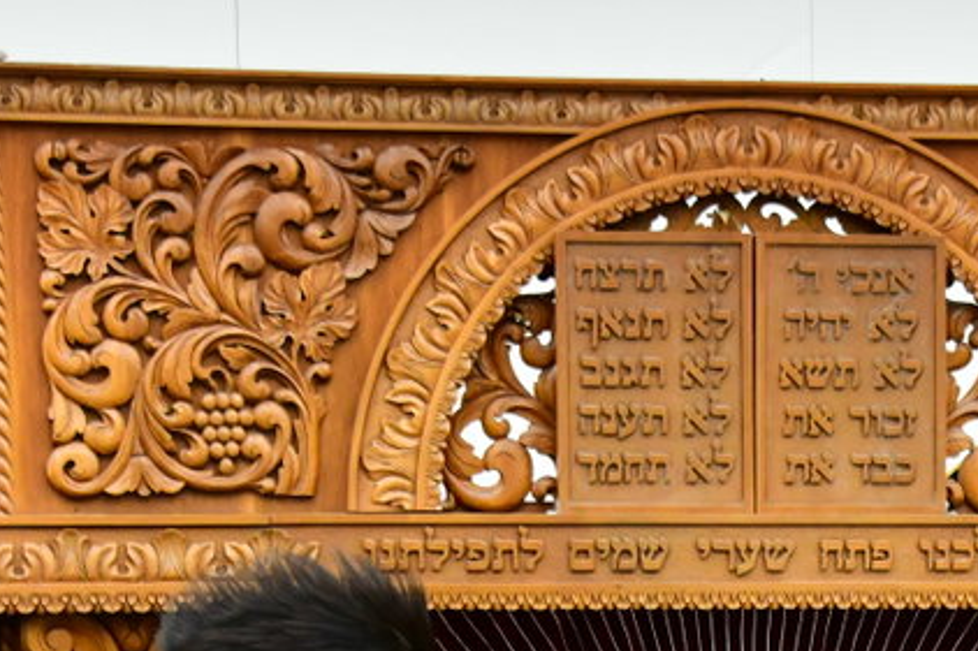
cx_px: 918
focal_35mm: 166
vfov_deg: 8.1
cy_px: 942
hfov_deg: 12.3
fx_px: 4508
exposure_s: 1/250
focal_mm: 50
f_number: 5.6
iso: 2000
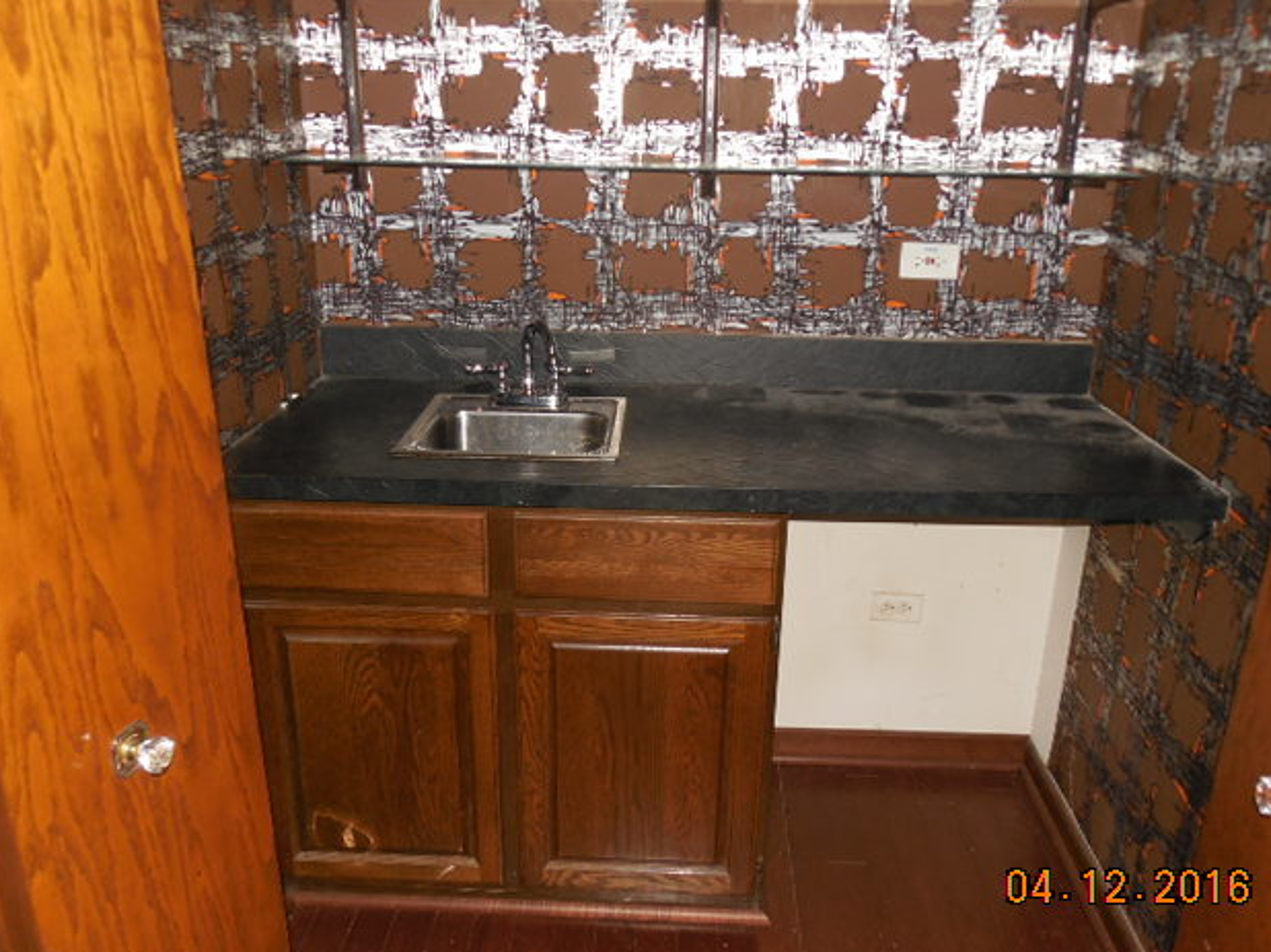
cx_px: 648
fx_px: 1064
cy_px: 489
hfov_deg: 61.7
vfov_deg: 48.2
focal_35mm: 29
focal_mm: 5
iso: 320
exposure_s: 1/25
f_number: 3.5
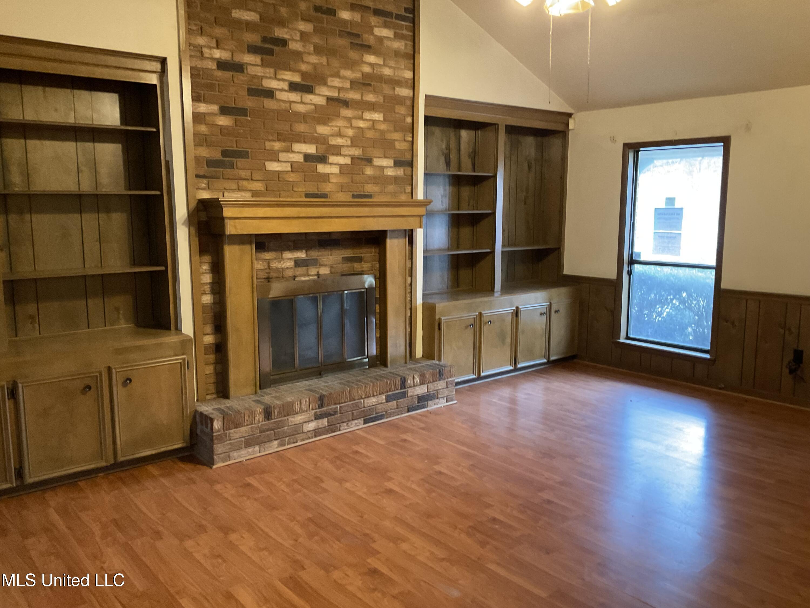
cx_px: 405
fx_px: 679
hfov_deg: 61.7
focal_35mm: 29
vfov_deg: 48.2
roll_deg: -0.8
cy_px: 304
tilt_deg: -7.9
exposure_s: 1/30
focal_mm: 3
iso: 320
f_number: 1.8
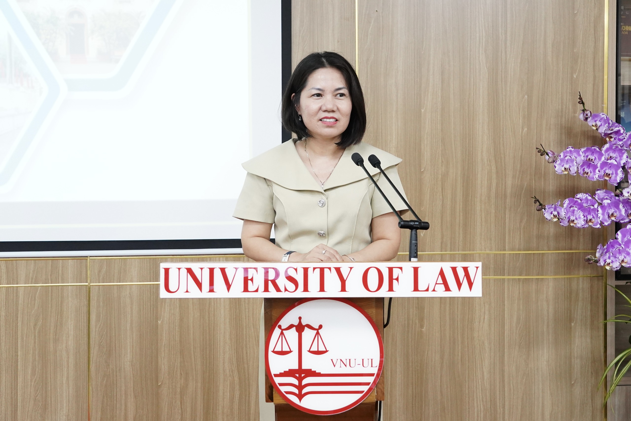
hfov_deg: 54.4
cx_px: 316
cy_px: 210
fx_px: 613
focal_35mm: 35
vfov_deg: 37.8
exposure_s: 1/160
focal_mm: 35
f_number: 5
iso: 5000
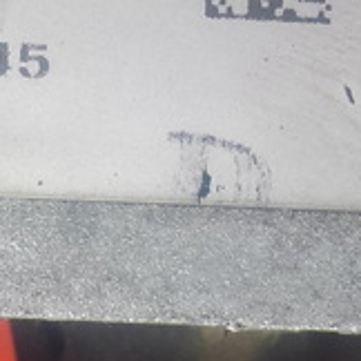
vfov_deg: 16.3
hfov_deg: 16.6
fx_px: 1239
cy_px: 27
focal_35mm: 105
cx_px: 174
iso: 125
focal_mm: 4.1
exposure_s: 1/40
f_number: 3.3
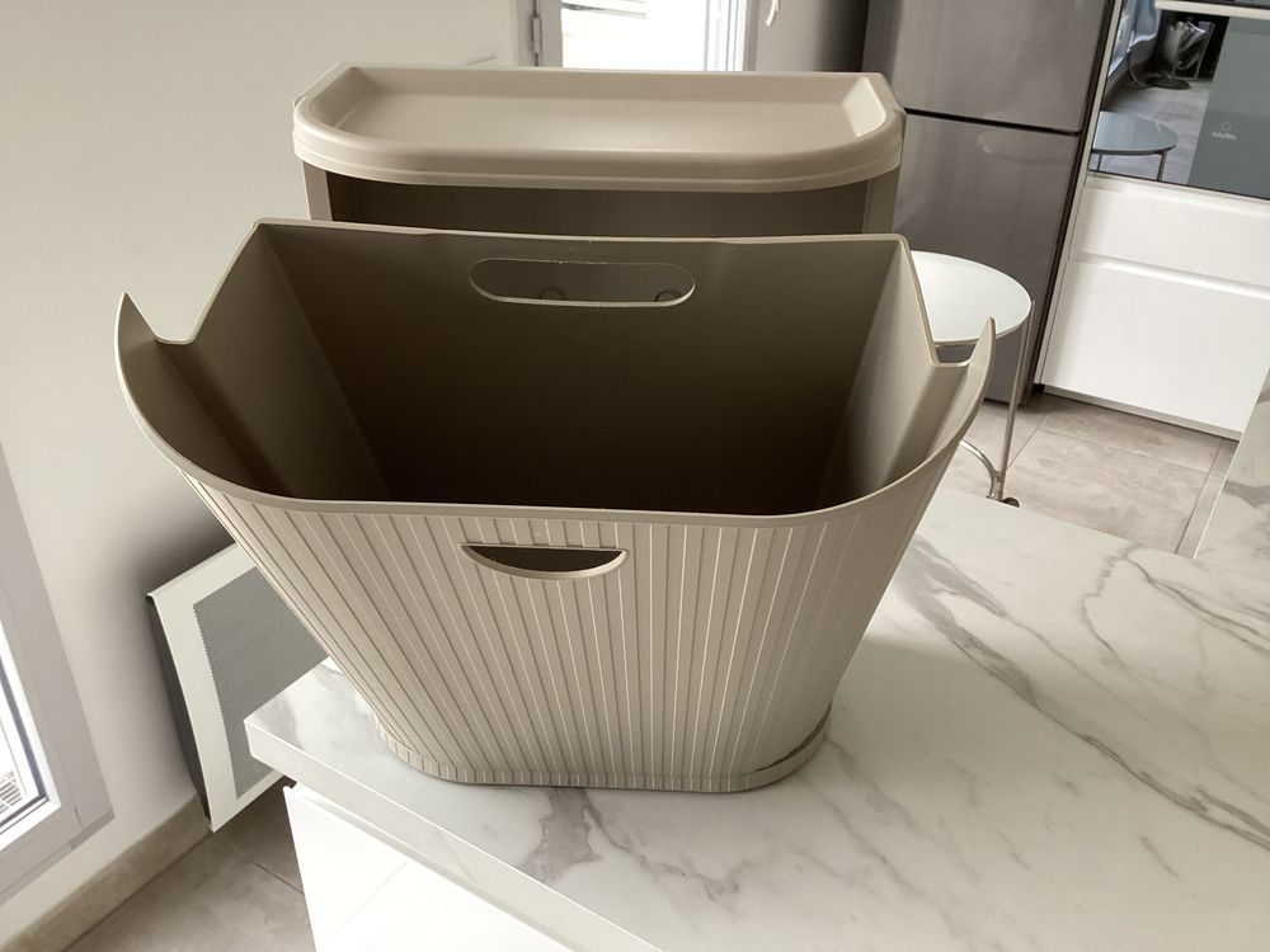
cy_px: 476
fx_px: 1137
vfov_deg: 45.4
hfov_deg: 58.4
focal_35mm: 31
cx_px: 635
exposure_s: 1/60
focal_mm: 3.3
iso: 125
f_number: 2.4
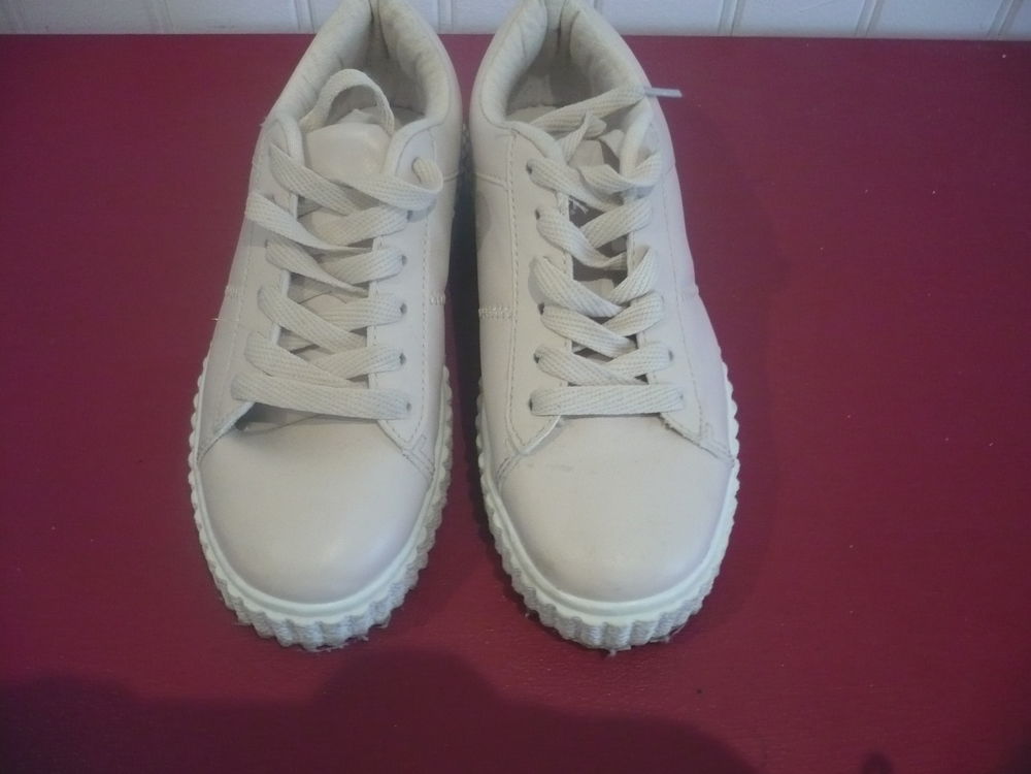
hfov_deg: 52.6
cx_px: 516
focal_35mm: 35
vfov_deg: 40.7
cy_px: 387
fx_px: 1042
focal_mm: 5.8
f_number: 2.8
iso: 320
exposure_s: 1/30
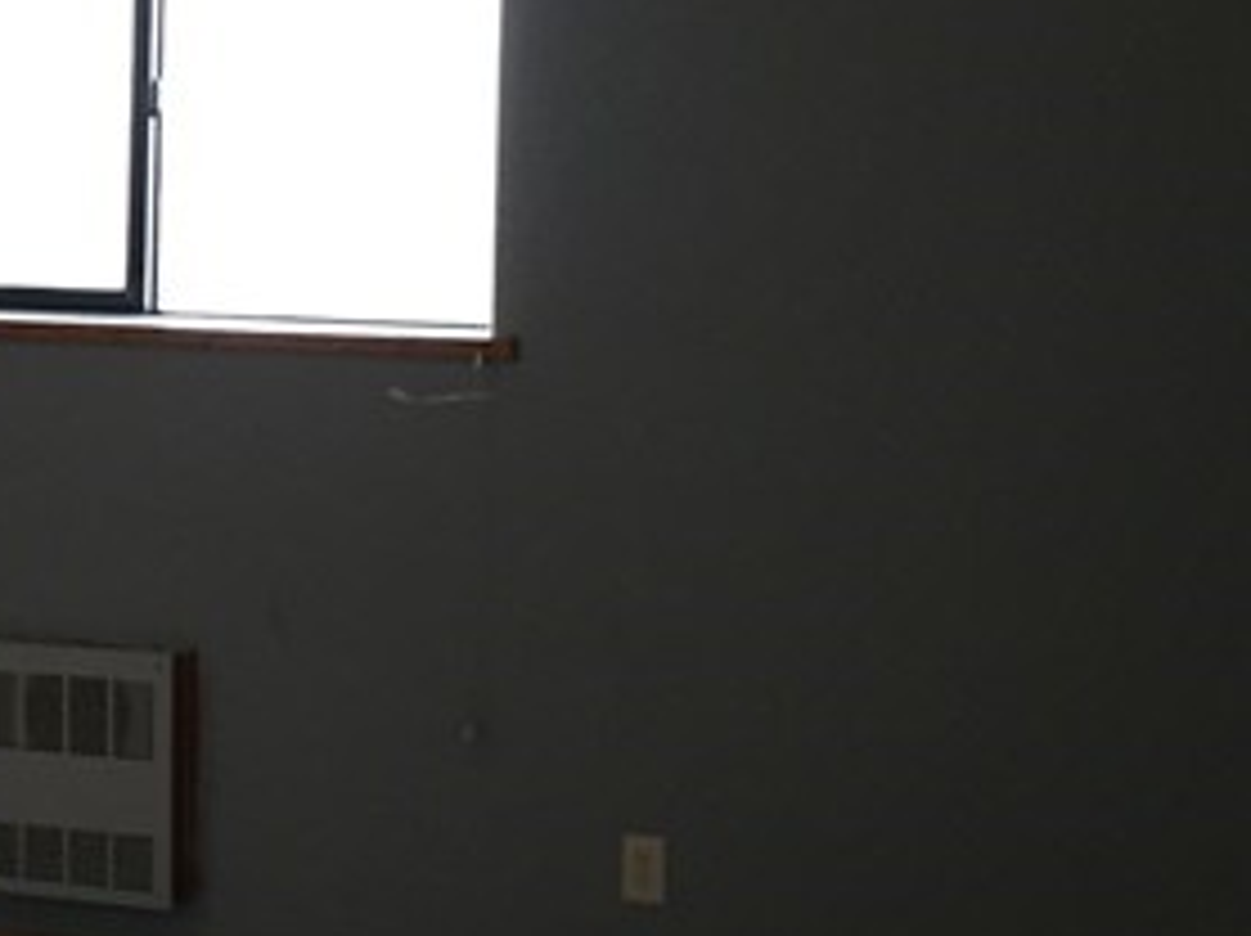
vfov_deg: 13.8
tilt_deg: -0.9
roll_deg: -0.8
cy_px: 243
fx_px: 3864
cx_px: -567
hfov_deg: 16.9
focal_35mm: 107
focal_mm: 4.15
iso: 125
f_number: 2.2
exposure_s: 1/30
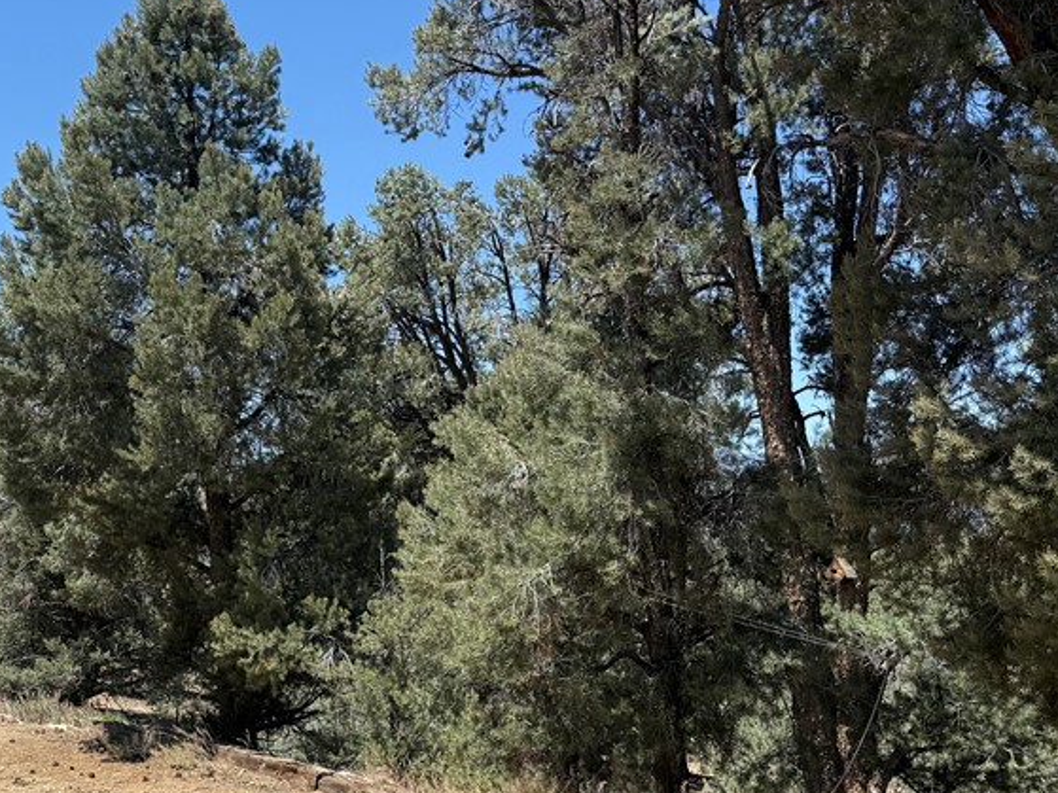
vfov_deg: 32.7
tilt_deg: +3.1
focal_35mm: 44
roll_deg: +1.4
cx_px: 314
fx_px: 1345
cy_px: 486
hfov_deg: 42.1
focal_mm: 6.76
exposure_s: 1/3145
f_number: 1.78
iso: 80
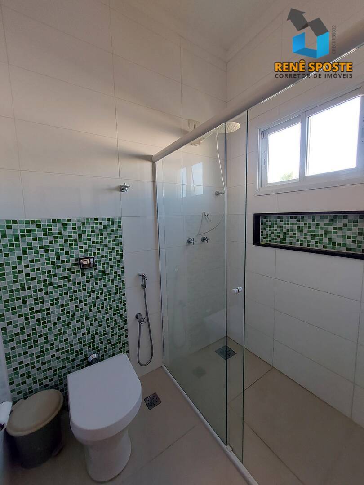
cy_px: 242
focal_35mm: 13
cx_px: 182
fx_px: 182
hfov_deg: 89.9
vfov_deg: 106.2
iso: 100
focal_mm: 1.74
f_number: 2.2
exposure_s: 1/60
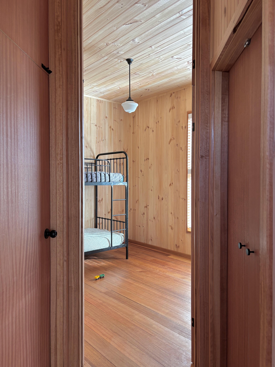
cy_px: 184
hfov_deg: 53.1
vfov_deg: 67.3
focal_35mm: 26
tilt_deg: -1.1
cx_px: 138
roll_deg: +0.2
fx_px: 275
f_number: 1.6
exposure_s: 1/60
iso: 160
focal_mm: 5.96
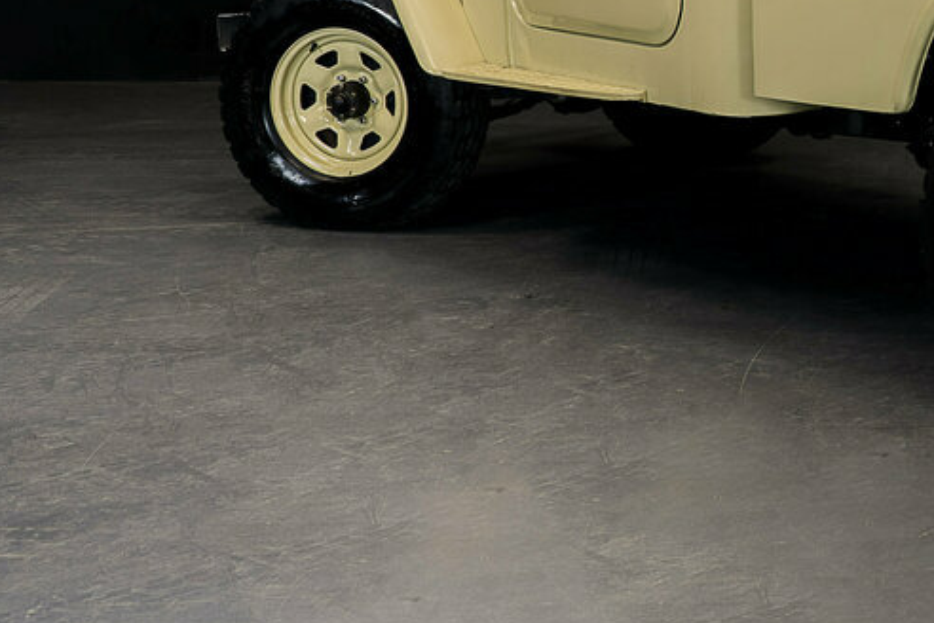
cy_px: 40
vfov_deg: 17.2
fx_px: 2024
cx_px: 1086
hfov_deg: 23.9
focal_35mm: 78
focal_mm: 32
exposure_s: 1/2.5
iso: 250
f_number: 8
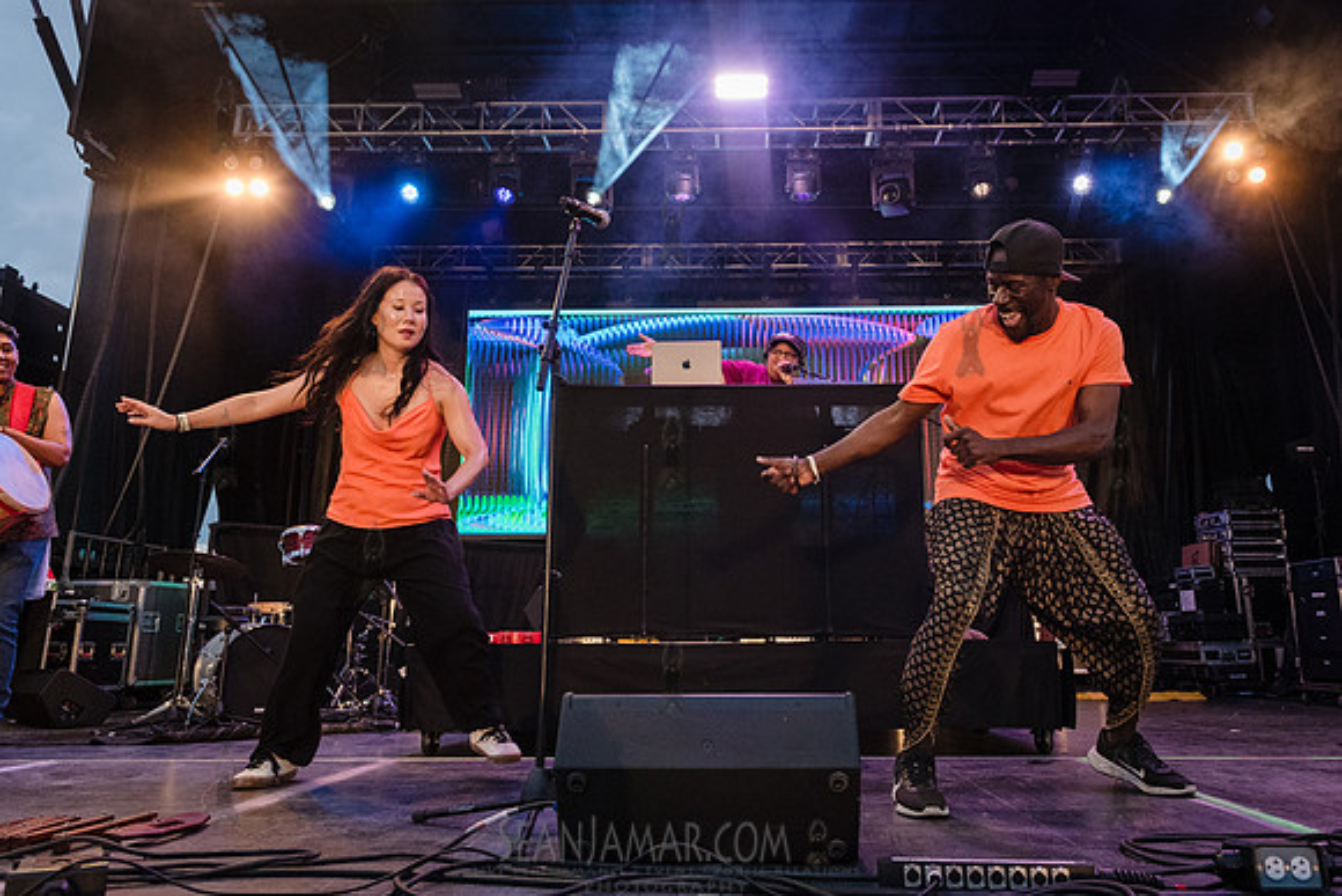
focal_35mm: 27
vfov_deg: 48.6
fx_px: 989
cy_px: 408
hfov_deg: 68.2
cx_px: 734
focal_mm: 24
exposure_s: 1/400
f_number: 4.5
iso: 4000
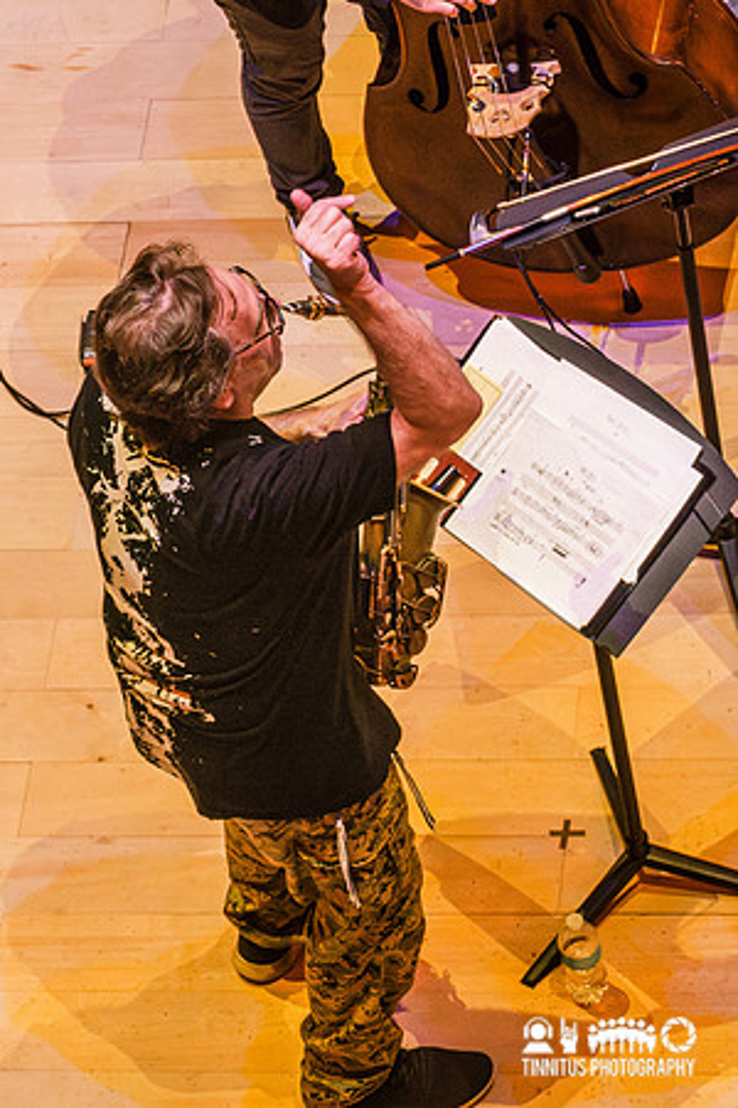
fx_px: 5163
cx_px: 470
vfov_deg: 12.2
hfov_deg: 8.2
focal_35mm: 168
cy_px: 488
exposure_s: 1/320
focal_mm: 36.7
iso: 1600
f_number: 4
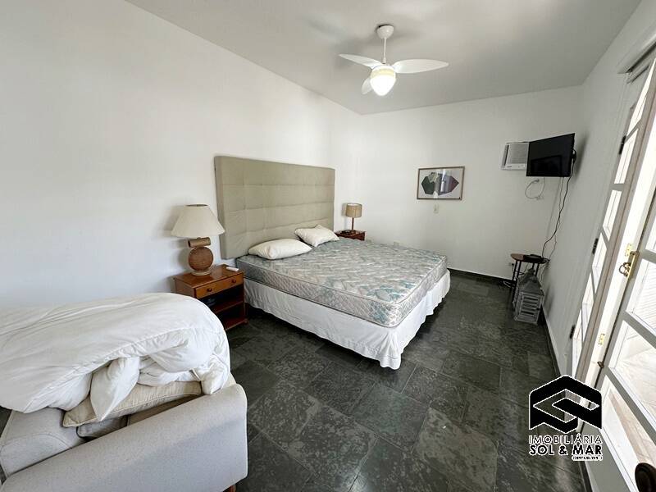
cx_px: 328
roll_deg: -2.1
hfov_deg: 102.1
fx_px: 265
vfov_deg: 85.7
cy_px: 246
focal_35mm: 14
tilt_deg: -12.2
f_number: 2.2
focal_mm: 2.22
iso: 125
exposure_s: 1/120
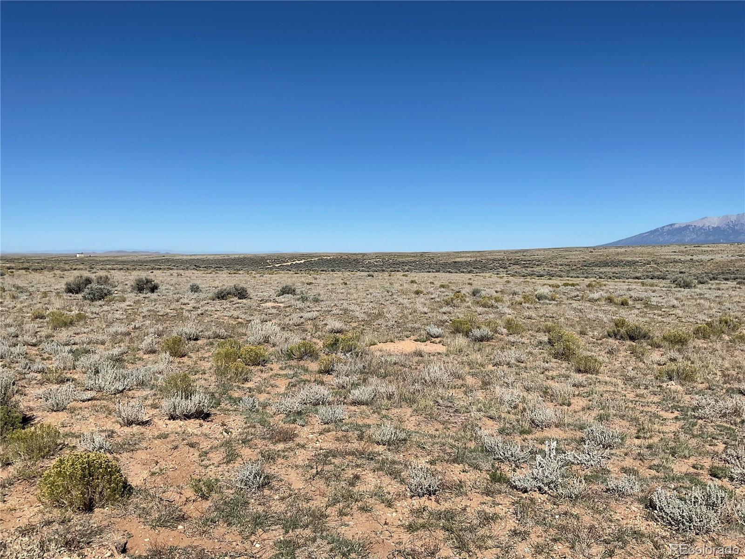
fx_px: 624
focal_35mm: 29
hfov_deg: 61.7
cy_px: 280
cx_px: 372
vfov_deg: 48.2
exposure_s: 1/3125
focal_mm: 3
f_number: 1.8
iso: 16
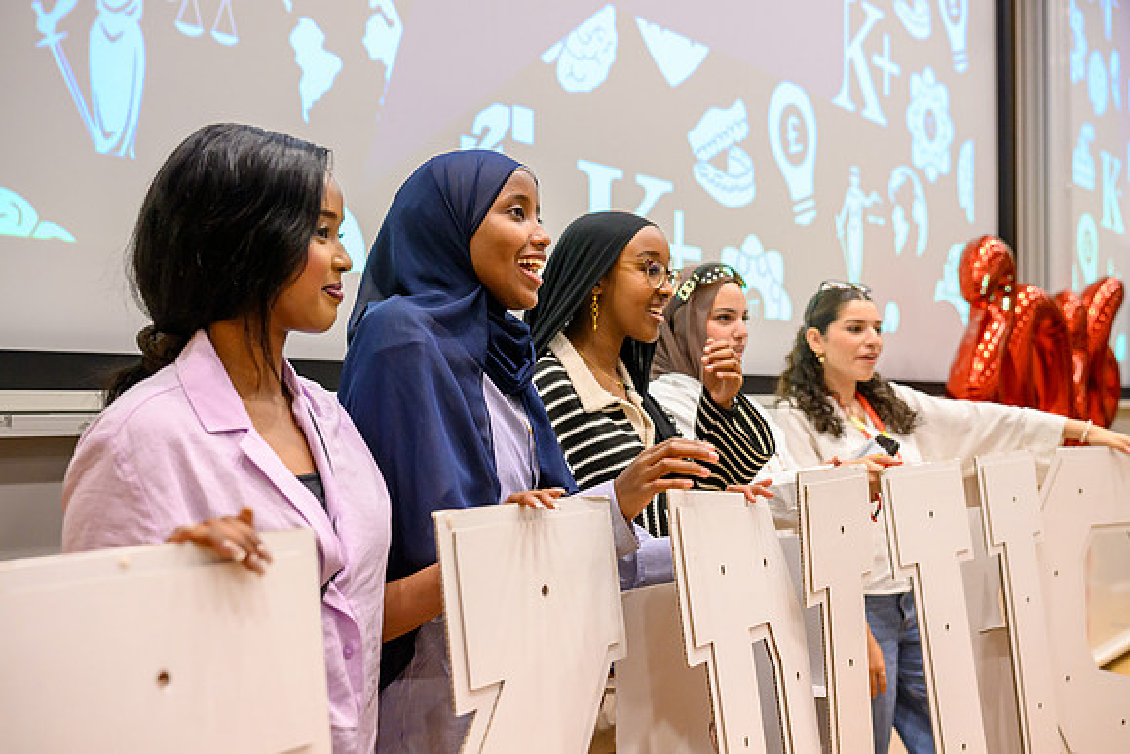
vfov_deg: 36.6
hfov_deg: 52.7
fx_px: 1140
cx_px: 565
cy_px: 377
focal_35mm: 36
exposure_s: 1/500
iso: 5600
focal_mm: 35
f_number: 2.8
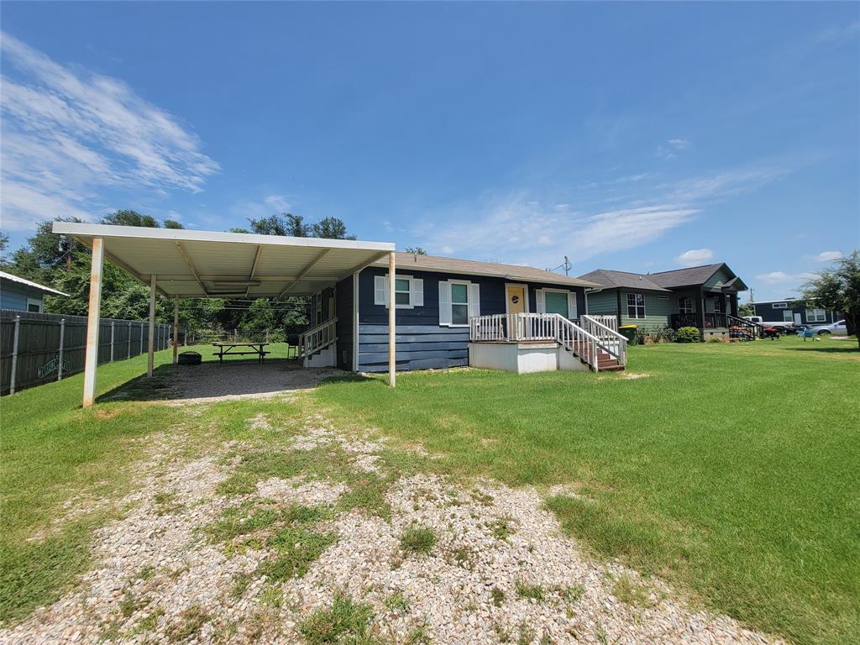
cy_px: 322
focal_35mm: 13
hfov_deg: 106.2
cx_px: 430
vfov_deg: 89.9
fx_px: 323
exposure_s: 1/2000
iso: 50
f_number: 2.2
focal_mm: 2.2
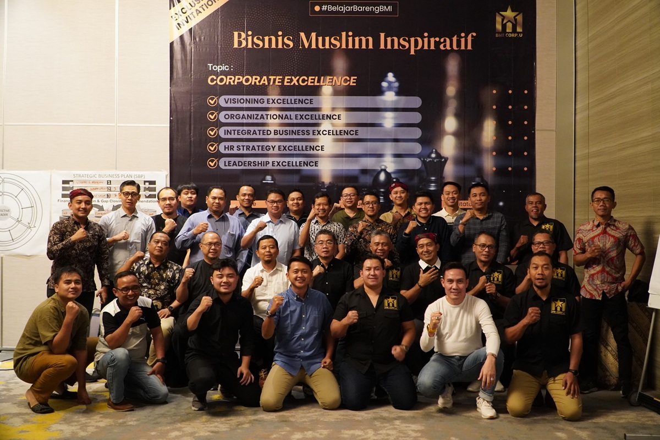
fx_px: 632
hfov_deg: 55.1
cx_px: 330
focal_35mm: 34
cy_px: 220
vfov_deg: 38.4
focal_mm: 23
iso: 3200
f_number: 4.5
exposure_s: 1/40
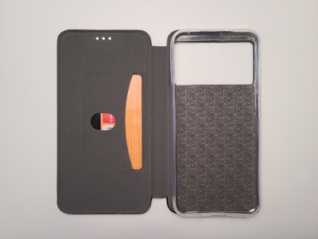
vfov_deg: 53.1
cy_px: 120
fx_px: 239
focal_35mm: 26
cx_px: 159
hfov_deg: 67.3
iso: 40
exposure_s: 1/50
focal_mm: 5.4
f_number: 1.8
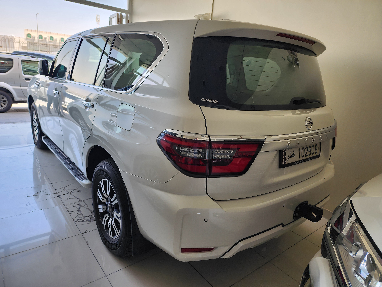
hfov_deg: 73.9
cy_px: 144
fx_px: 254
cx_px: 191
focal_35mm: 23
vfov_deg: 58.9
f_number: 1.8
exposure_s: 1/180
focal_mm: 6.4
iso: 50
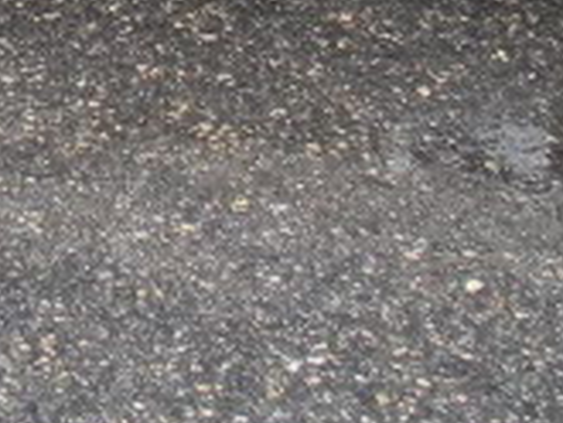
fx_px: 3630
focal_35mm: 223
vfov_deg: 6.2
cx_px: -515
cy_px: -785
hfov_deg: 8.5
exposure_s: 1/56.6
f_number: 3.5
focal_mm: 6.3
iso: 105
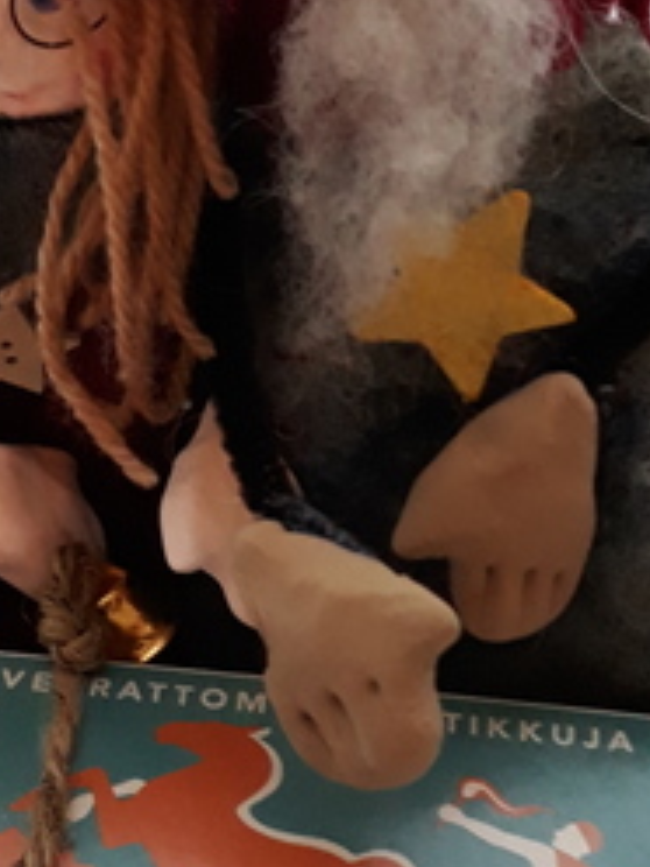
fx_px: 2178
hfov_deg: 17.0
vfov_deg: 22.5
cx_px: 311
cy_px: 489
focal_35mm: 87
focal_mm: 3.71
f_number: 1.7
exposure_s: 1/25
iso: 250
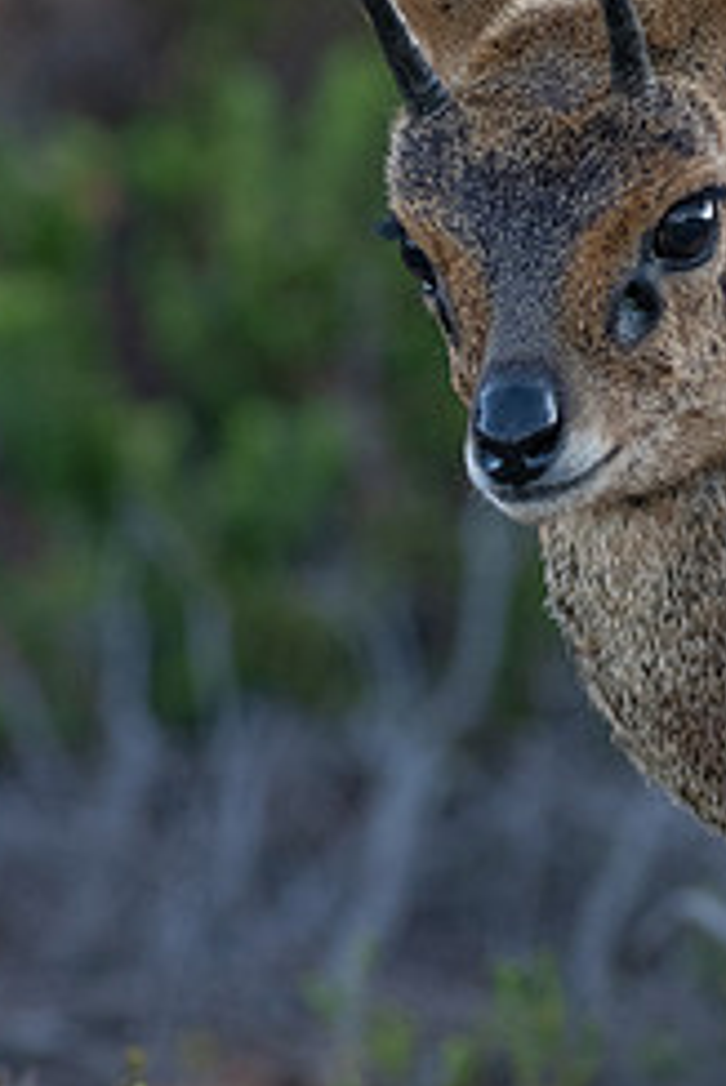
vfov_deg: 1.9
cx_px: 530
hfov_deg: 1.2
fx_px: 33376
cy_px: 601
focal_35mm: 1105
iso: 3200
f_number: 5.6
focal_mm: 600
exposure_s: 1/160
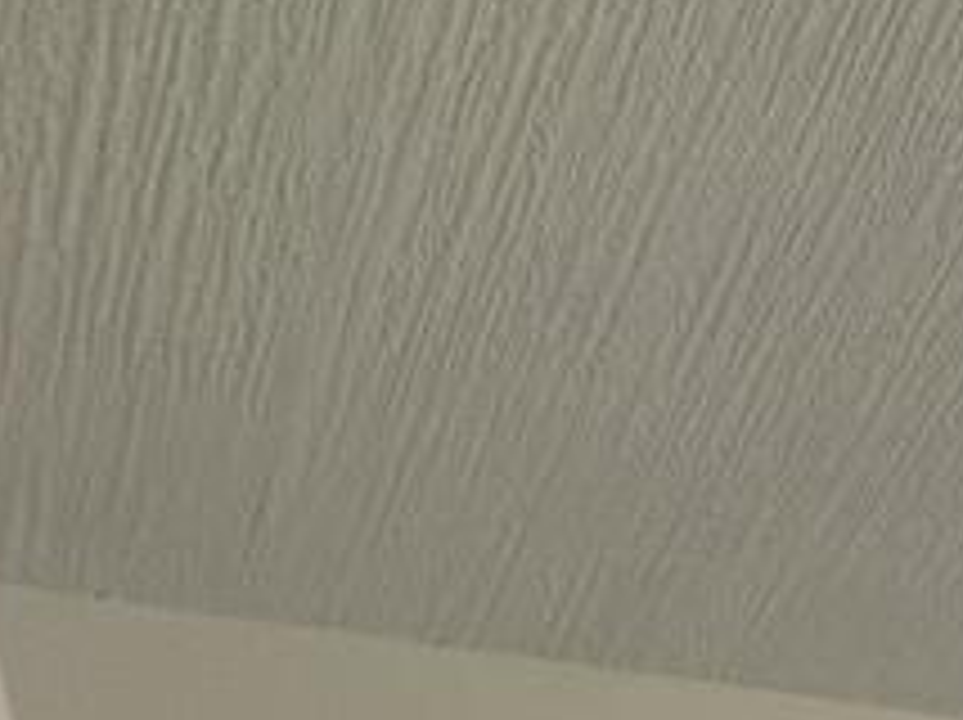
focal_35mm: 67
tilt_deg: -11.9
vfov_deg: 16.2
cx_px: 2110
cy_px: 1485
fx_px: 1862
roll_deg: +2.5
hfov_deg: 16.9
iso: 50
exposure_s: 1/100
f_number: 2.2
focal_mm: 2.22
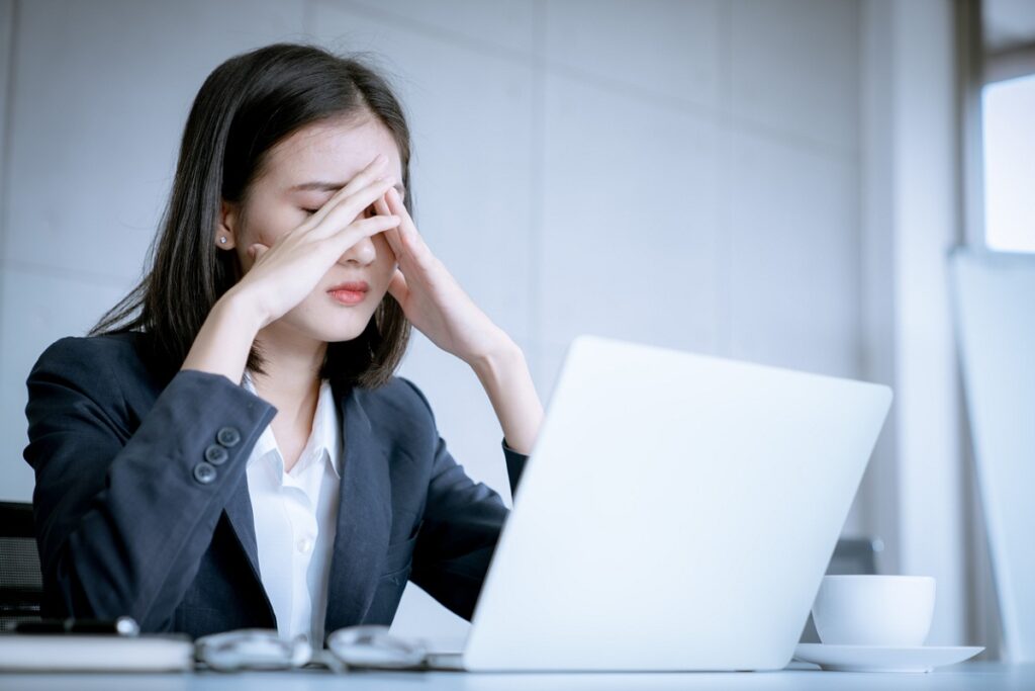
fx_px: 1869
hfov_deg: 31.0
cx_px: 518
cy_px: 346
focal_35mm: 65
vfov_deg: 20.9
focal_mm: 65
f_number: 2.8
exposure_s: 1/125
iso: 125
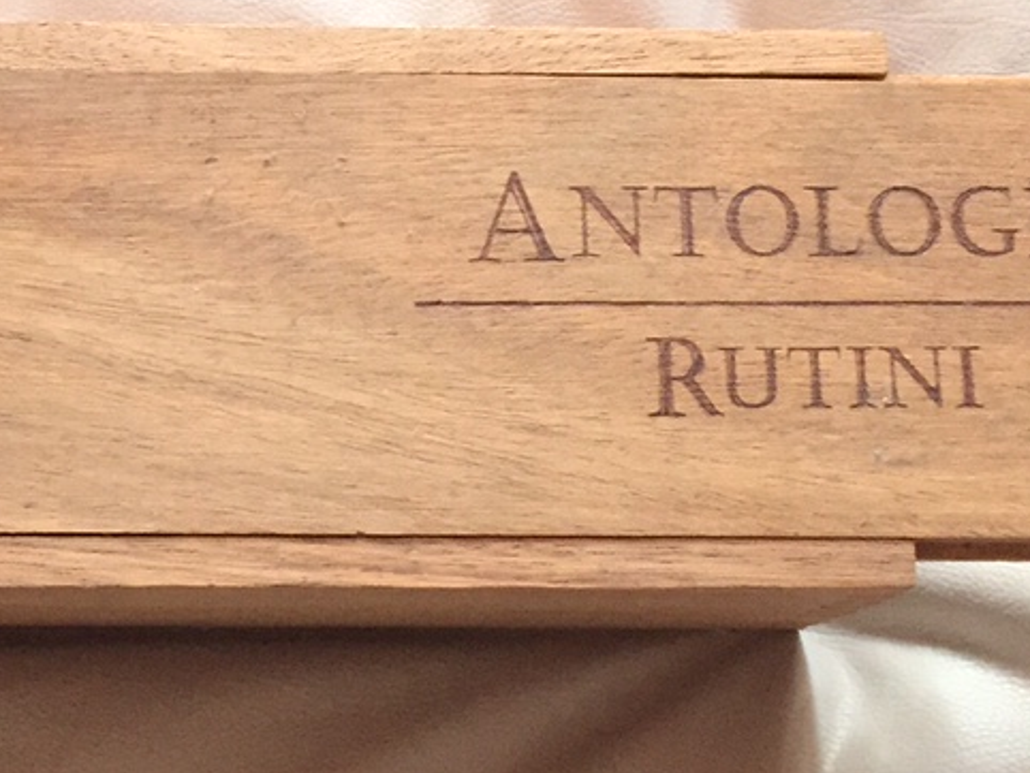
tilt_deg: -72.4
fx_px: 2292
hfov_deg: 25.3
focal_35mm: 77
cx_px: 410
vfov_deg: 19.1
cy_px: 246
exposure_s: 1/15
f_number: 2.2
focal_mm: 4.15
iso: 250
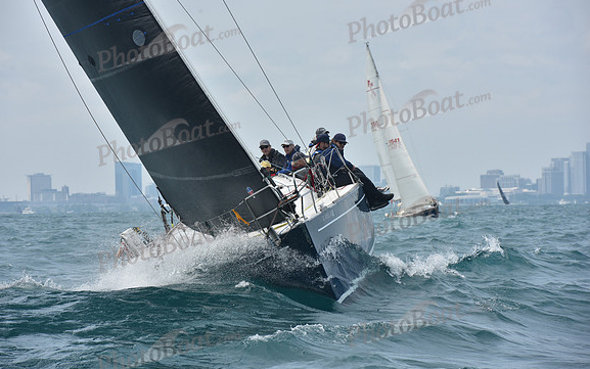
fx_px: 3297
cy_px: 178
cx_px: 294
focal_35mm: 205
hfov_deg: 10.2
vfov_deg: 6.4
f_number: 10
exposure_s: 1/800
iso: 250
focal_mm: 200
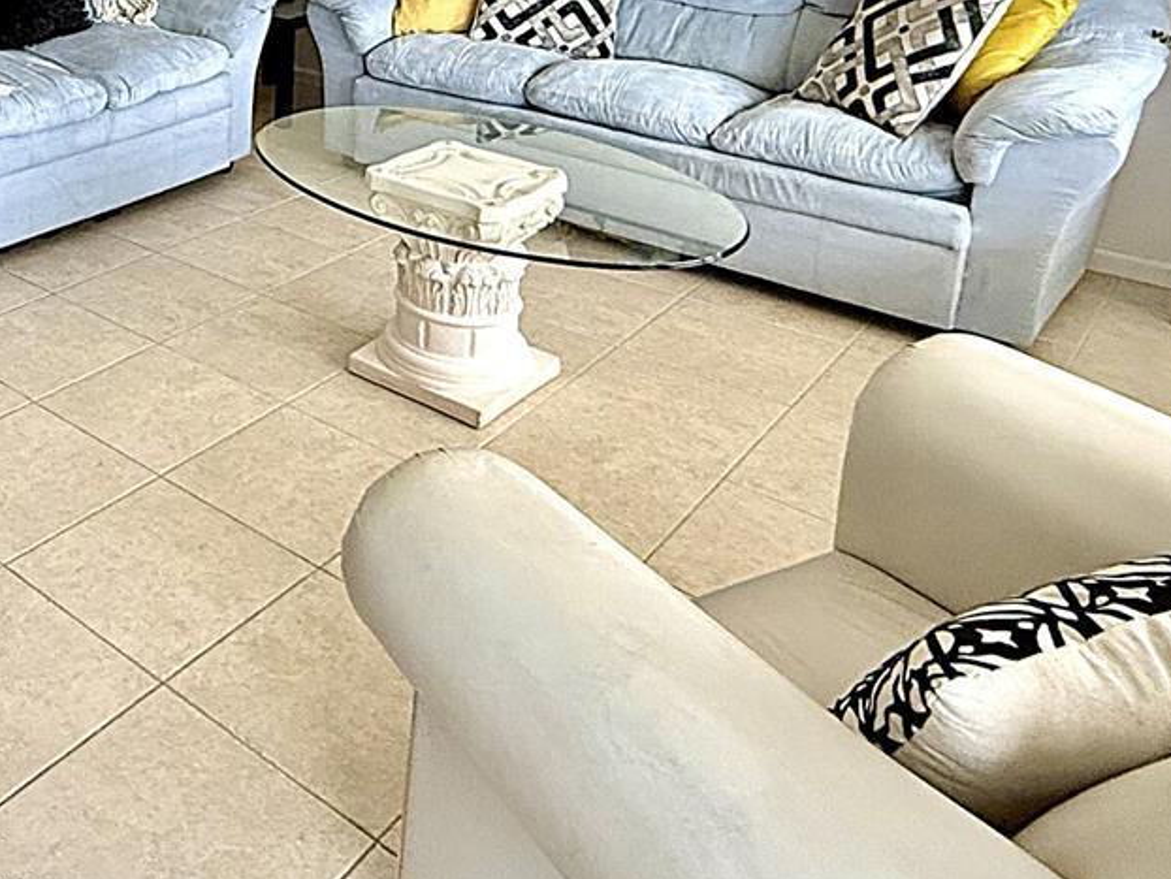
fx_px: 1218
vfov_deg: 36.5
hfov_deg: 46.9
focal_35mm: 36
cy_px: 43
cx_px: 145
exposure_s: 1/95
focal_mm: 2.22
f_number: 2.2
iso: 320
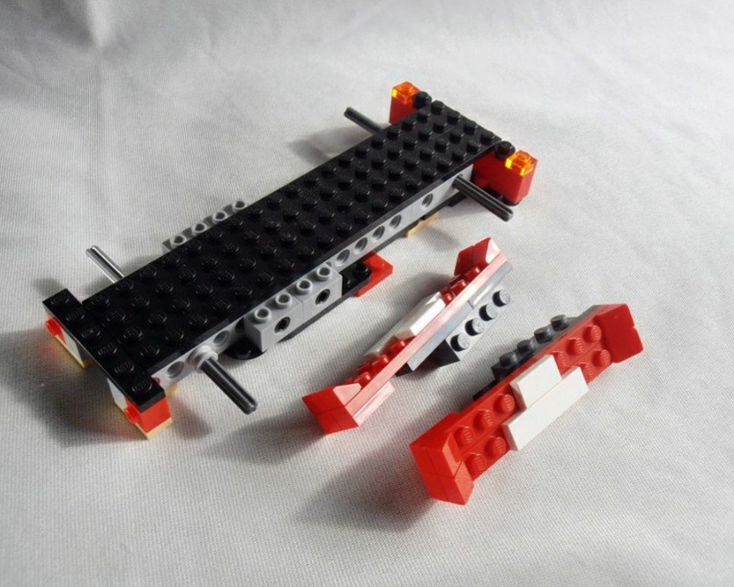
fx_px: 848
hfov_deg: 46.8
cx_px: 360
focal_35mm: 39
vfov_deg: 38.2
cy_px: 292
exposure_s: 1/200
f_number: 3.9
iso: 80
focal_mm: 6.61
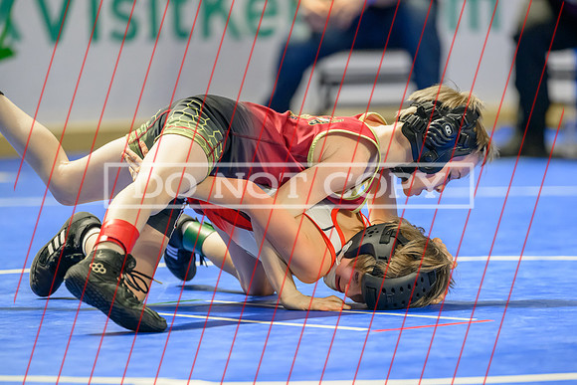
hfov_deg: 7.9
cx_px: 363
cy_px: 232
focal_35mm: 259
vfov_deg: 5.3
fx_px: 4154
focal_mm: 200
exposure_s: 1/640
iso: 3600
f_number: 2.8
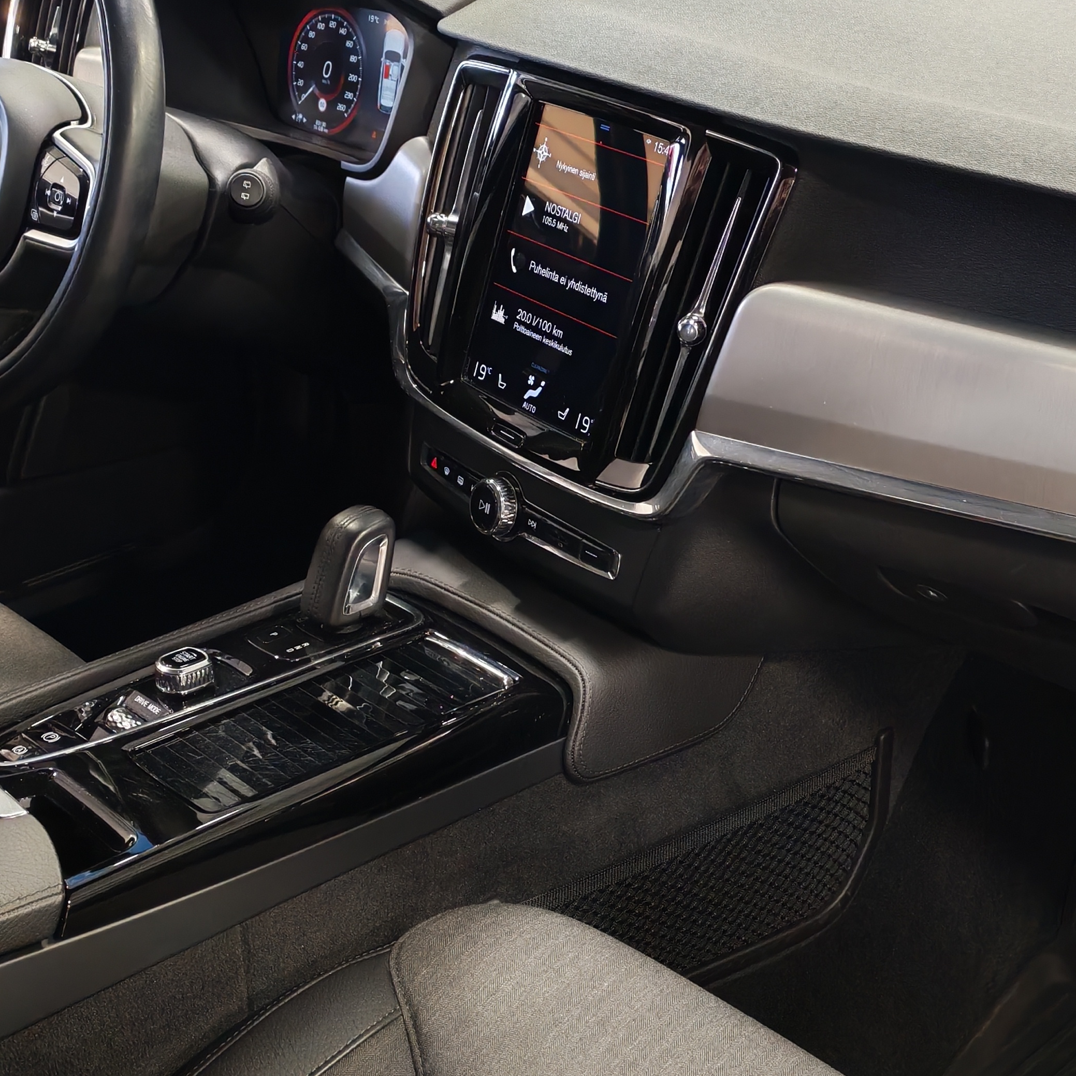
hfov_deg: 31.5
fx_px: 1899
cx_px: 644
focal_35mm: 54
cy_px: 551
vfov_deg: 31.6
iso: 1225
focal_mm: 6.12
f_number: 1.9
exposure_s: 1/50
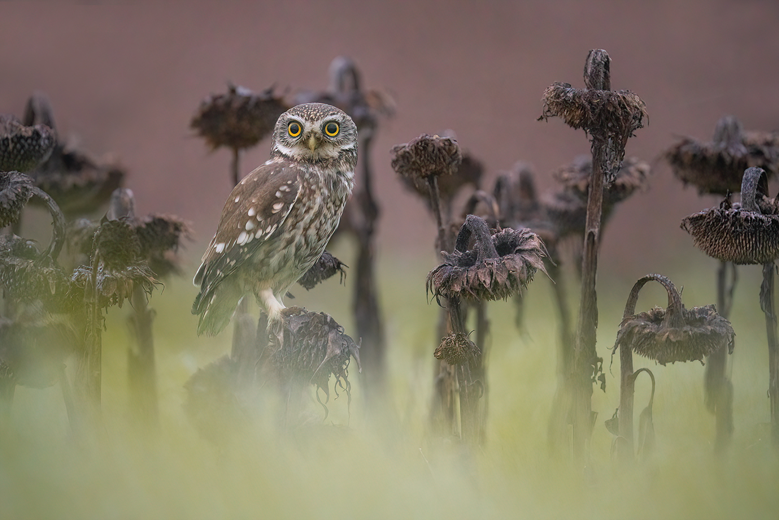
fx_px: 8655
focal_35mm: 400
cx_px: 390
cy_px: 260
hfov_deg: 5.2
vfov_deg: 3.4
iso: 8000
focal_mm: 400
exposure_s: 1/20
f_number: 6.3
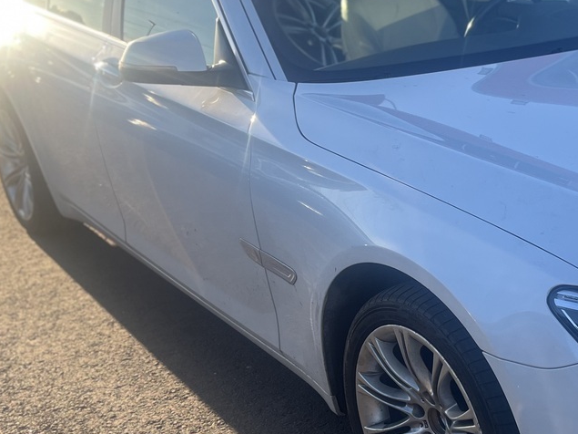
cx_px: 486
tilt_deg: -22.1
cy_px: 290
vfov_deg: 24.7
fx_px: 985
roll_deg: +0.8
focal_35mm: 59
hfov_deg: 31.6
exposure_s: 1/777
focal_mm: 5.1
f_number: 1.6
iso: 50
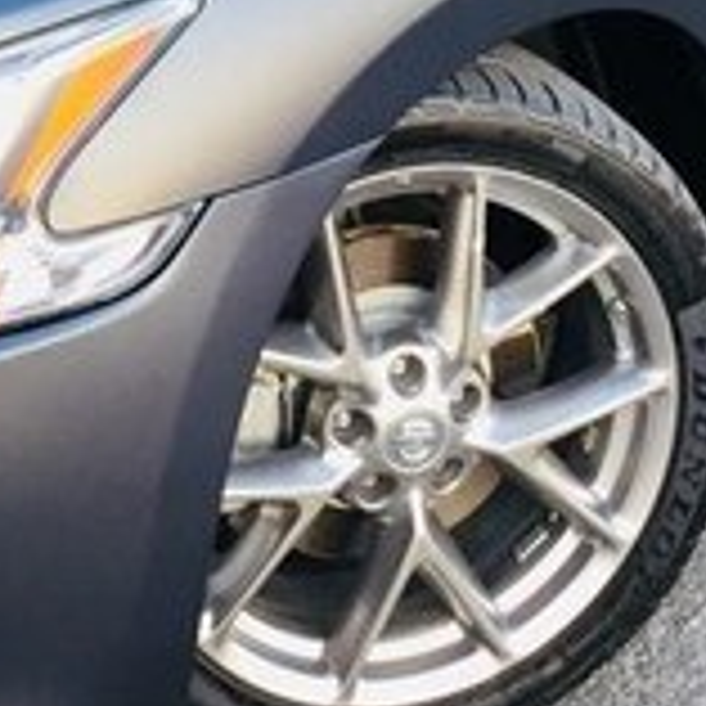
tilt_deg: -11.9
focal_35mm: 108
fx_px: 2492
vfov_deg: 15.3
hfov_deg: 16.1
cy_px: -245
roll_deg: -0.4
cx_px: 283
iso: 50
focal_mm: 4.15
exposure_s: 1/100
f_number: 2.2
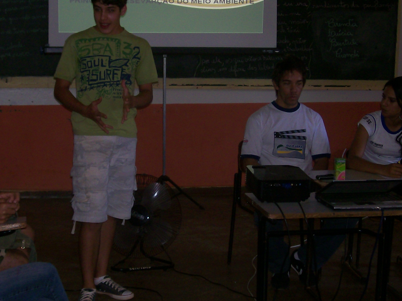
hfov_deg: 26.6
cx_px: 149
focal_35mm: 73
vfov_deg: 20.2
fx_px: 848
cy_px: 158
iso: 80
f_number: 3
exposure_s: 1/73.1
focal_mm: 7.6
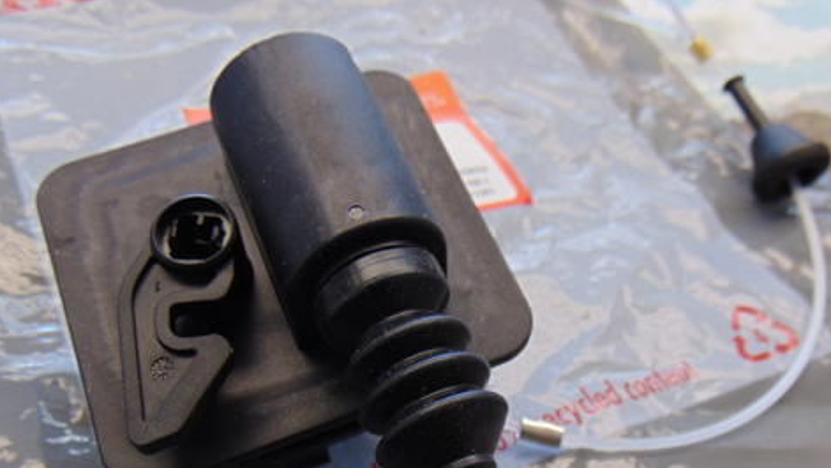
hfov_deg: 54.0
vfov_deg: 31.4
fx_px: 815
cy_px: 350
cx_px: 404
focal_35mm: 37
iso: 80
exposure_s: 1/50
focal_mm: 4.5
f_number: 3
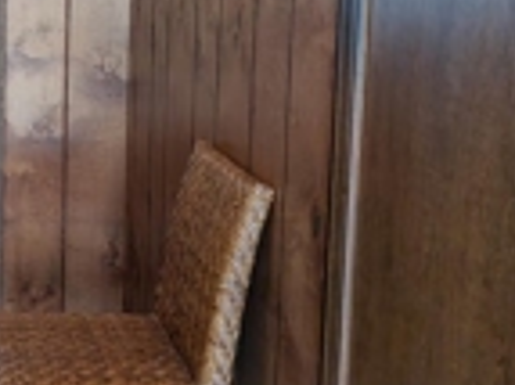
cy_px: 58
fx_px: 996
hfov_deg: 26.7
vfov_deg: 21.5
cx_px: -50
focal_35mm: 67
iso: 67
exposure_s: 1/60
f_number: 1.68
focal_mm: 6.9
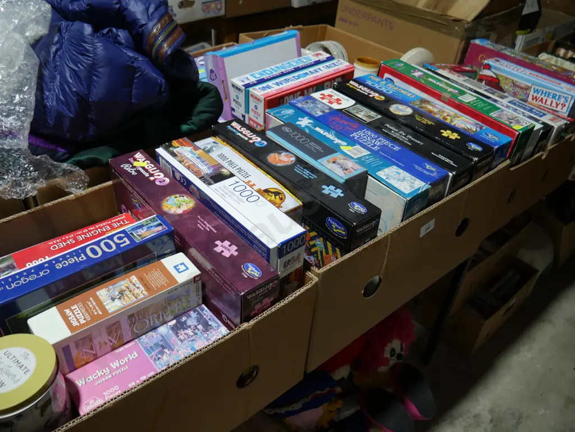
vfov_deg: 46.8
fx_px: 499
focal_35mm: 30
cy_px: 216
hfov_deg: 59.9
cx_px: 288
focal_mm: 15
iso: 200
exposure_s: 1/80
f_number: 3.6
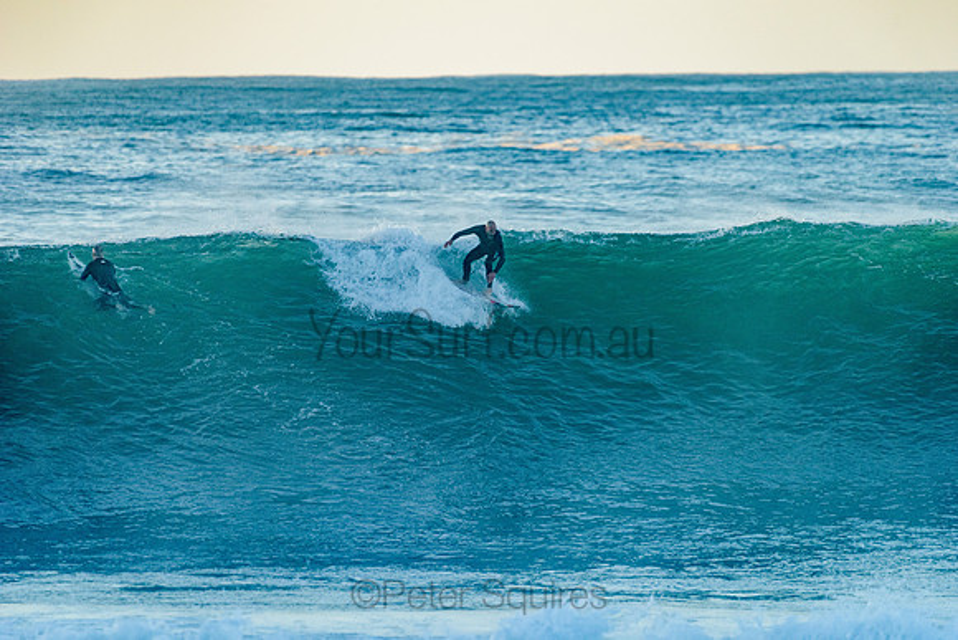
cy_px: 320
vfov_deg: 2.8
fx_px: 13308
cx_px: 479
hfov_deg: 4.1
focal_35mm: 500
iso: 640
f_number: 5.6
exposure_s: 1/1600
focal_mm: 500
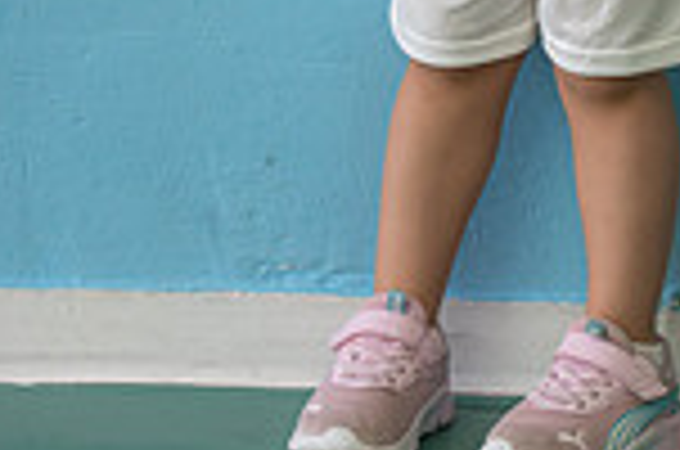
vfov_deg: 4.9
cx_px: 437
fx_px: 5183
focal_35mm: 275
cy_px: -374
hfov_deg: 7.5
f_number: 5.6
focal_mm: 92
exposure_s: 1/160
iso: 1600
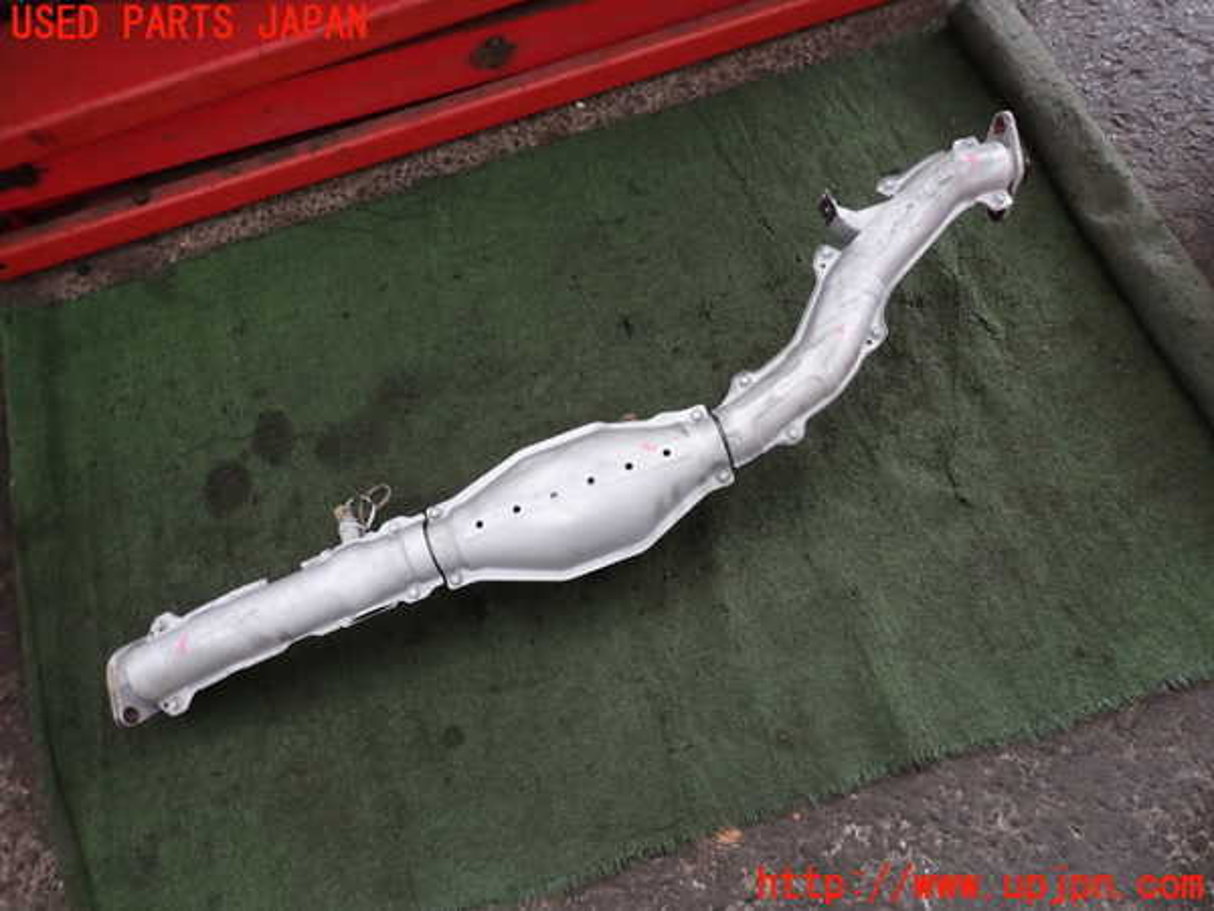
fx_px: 877
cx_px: 607
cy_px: 456
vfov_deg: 54.9
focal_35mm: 25
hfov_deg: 69.4
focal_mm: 4.5
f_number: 2
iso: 200
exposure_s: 1/40
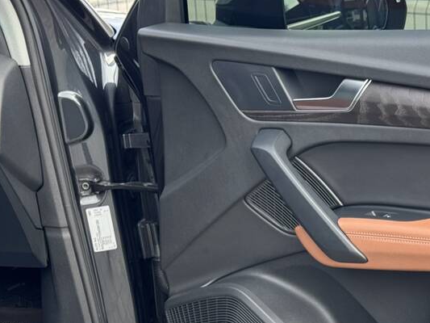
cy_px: 297
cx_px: 438
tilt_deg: -13.5
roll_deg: +1.2
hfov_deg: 17.7
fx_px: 1342
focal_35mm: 108
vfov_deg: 13.6
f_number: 1.78
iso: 64
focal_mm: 6.76
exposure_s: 1/420
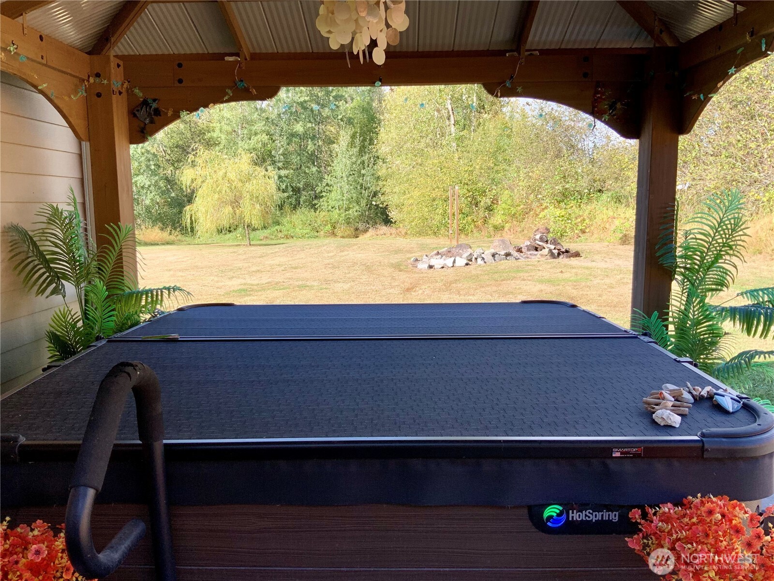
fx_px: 648
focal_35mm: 29
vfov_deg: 48.2
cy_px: 290
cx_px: 387
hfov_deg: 61.7
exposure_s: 1/342
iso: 16
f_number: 1.8
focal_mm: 3
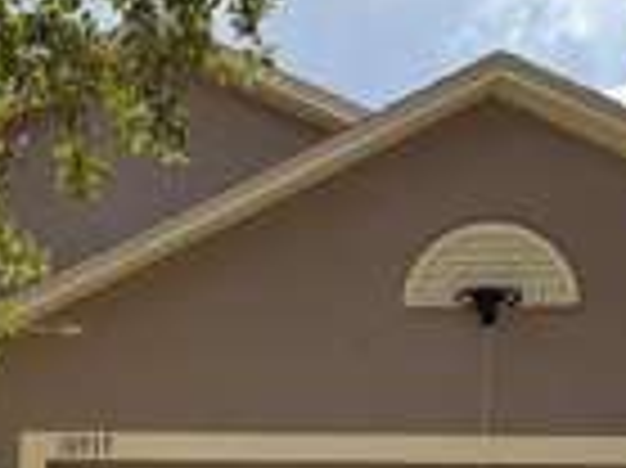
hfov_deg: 22.5
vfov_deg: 17.4
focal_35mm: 83
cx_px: -27
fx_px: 1500
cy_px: 464
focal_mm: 6.76
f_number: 1.78
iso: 100
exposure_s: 1/4167
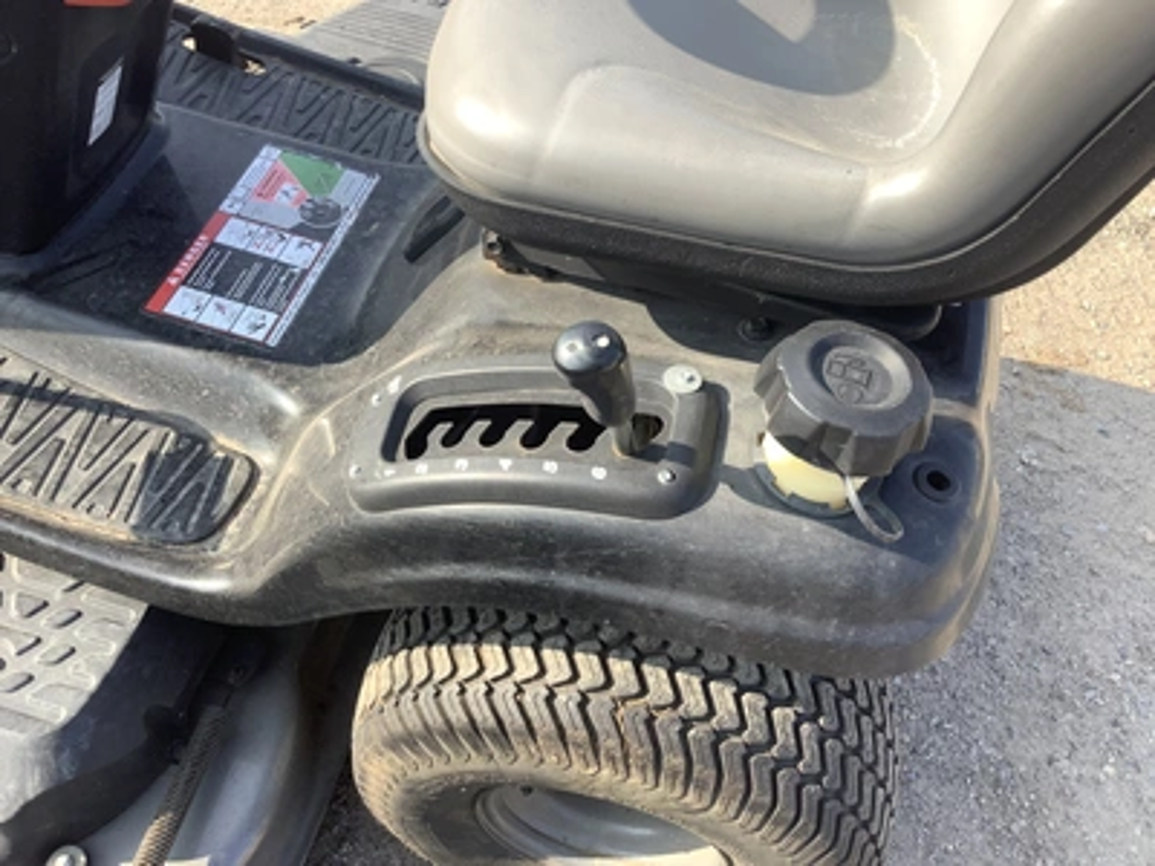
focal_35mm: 31
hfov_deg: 58.4
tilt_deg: -51.9
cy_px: 433
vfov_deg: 45.4
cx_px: 578
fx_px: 1034
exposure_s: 1/283
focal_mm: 3.3
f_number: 2.4
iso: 25
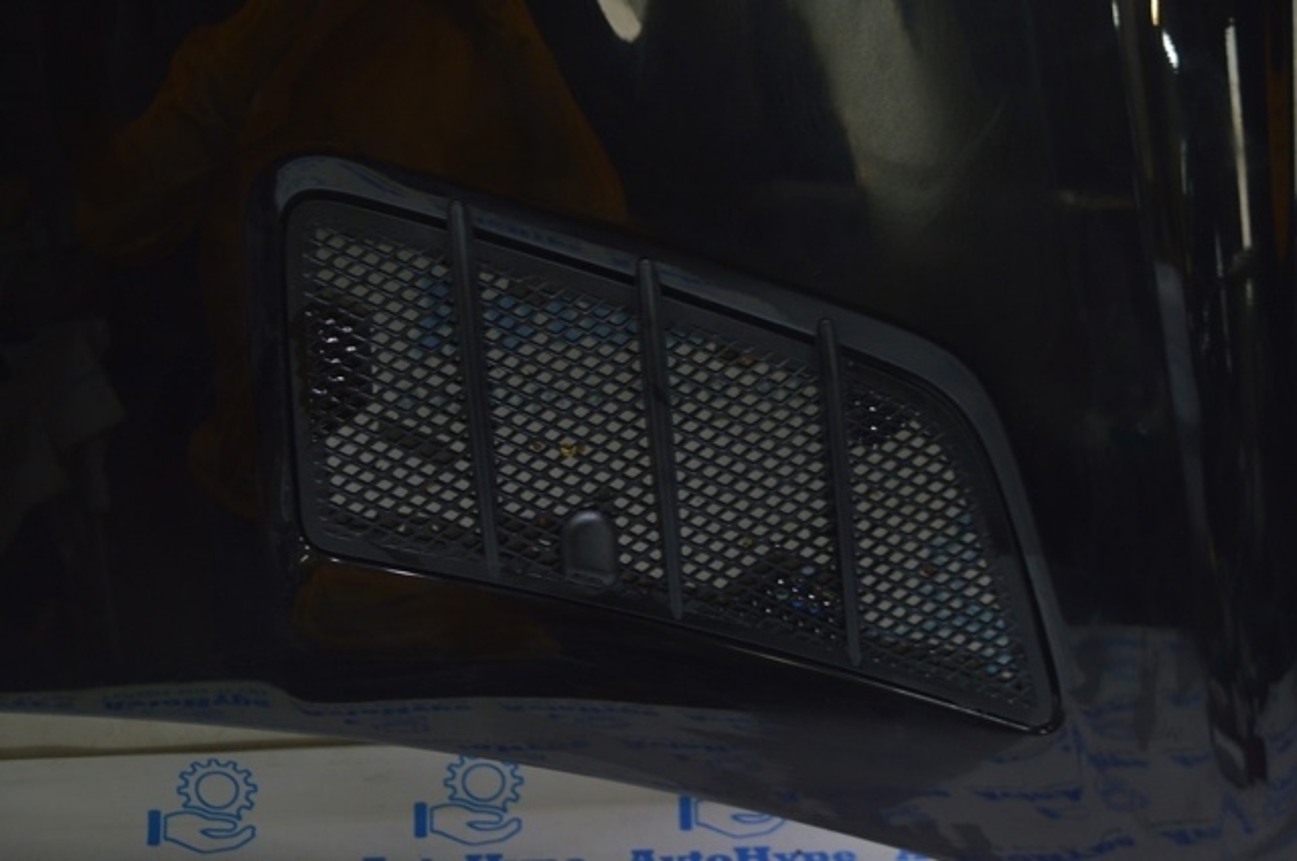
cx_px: 648
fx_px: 2051
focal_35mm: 57
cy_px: 430
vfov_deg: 23.7
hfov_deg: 35.1
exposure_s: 1/25
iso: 400
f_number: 5.6
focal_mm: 38
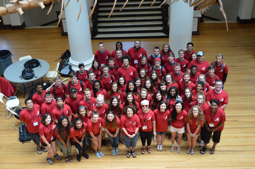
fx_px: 308
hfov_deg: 45.0
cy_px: 84
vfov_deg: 30.8
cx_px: 128
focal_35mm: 44
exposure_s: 1/80
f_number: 4.5
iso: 400
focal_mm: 29
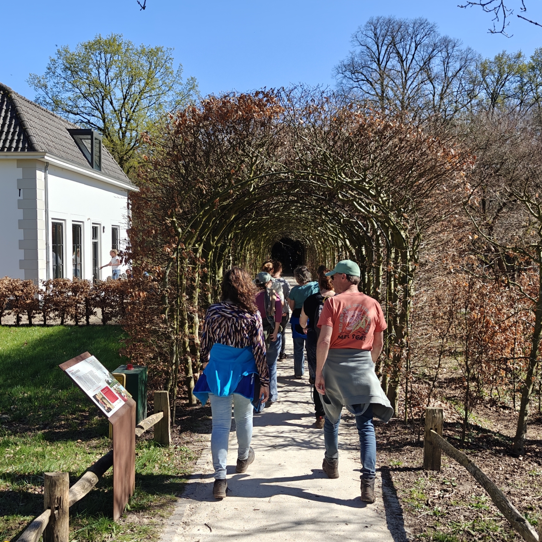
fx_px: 638
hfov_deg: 45.9
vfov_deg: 46.0
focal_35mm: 36
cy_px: 301
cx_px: 231
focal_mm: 6.06
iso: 50
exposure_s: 1/784
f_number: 1.6
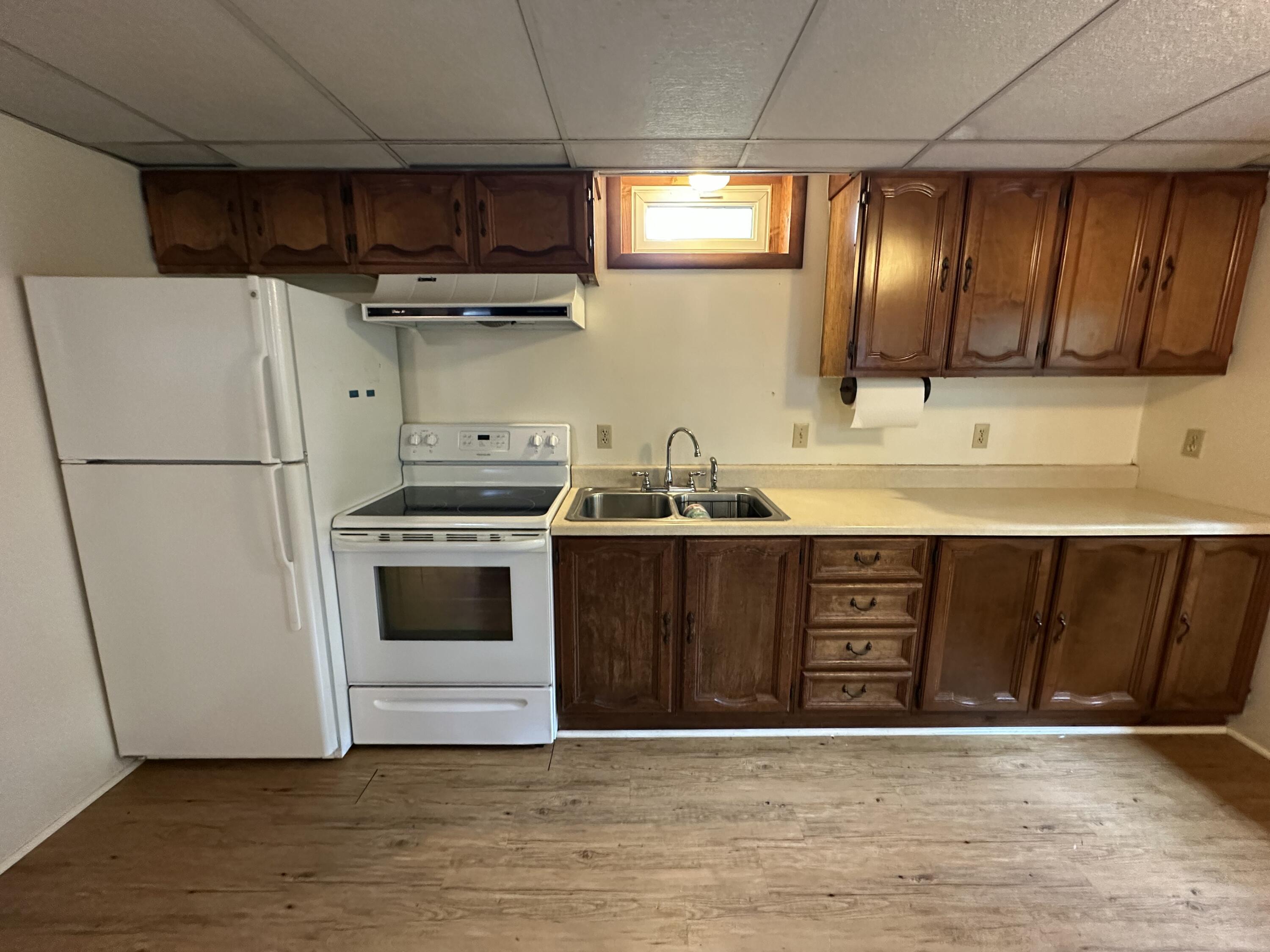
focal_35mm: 14
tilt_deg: -11.1
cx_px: 635
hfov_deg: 102.1
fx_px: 514
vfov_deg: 85.7
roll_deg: -0.1
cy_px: 476
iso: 800
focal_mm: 2.22
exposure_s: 1/60
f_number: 2.2
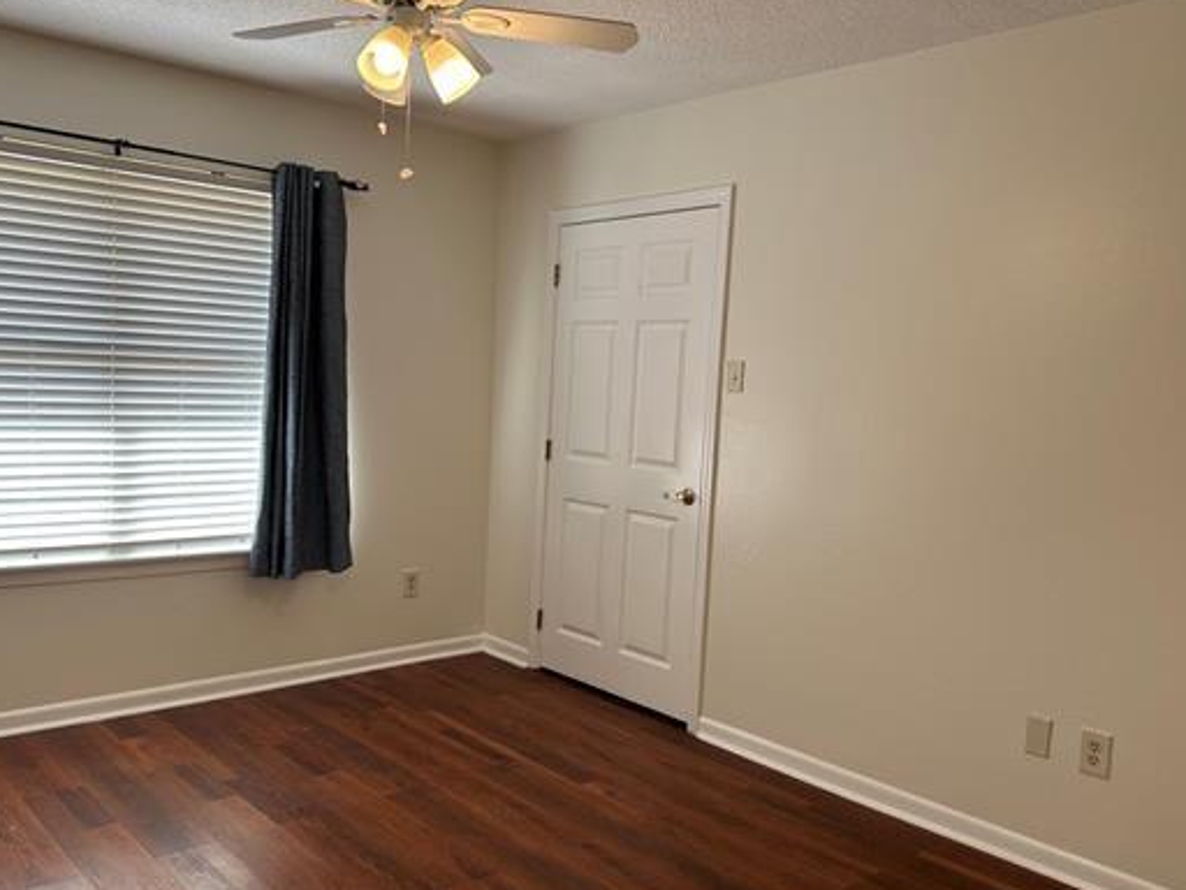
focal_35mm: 30
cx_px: 544
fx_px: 1028
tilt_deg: -5.3
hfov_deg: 59.9
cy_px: 468
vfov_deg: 46.8
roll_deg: -2.9
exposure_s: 1/121
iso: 80
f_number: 1.78
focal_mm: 6.86
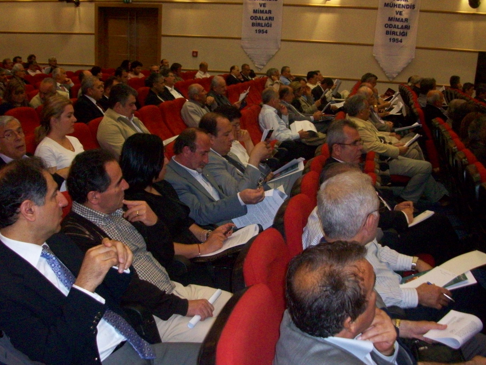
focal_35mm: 39
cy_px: 198
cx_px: 255
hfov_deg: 47.8
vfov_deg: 36.8
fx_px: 548
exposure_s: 1/60
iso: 320
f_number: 2.8
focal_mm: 5.7
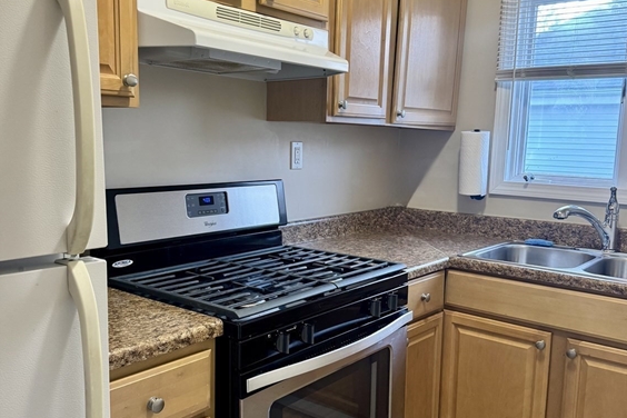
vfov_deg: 38.8
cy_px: 230
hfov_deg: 55.8
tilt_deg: -7.5
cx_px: 318
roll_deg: -2.3
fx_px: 592
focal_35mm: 34
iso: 200
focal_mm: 6.76
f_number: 1.78
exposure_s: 1/60
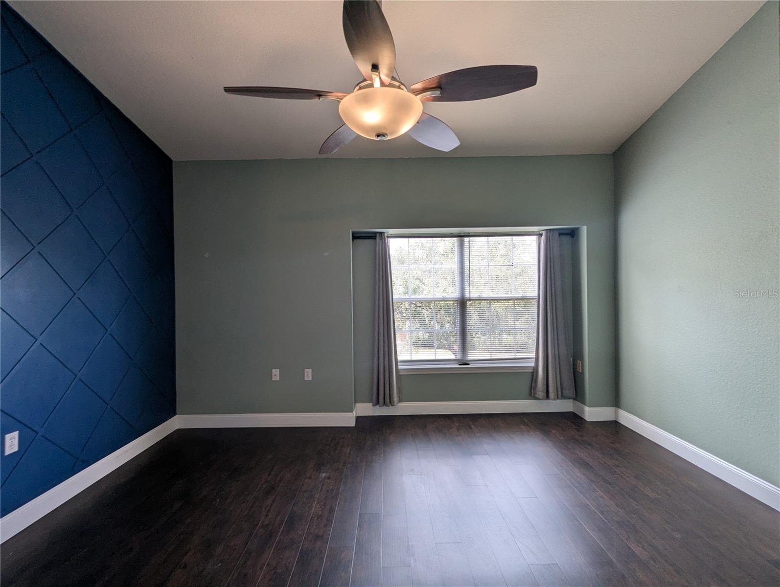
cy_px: 294
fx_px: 361
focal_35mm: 16
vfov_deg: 78.2
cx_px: 390
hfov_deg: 94.4
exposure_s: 1/120
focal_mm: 2.35
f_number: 2.2
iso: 49
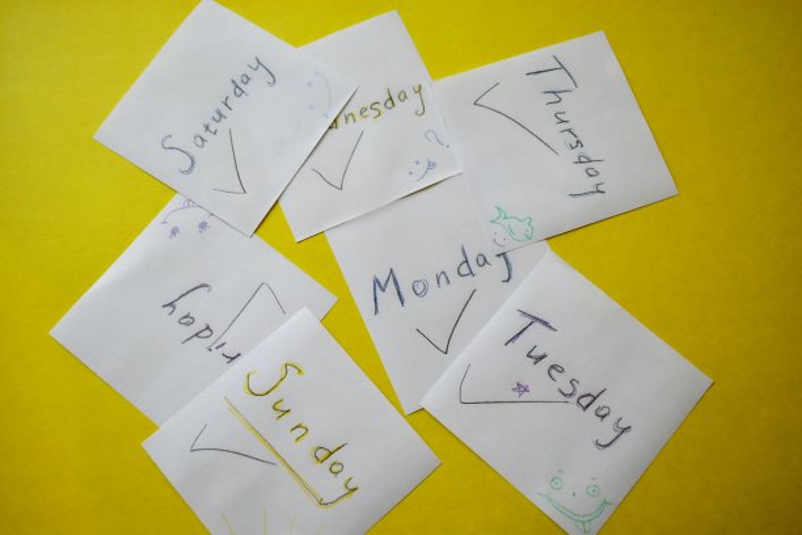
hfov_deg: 51.3
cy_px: 268
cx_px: 401
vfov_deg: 35.5
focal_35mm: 38
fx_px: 835
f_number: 4.5
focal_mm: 25
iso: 800
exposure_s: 1/40
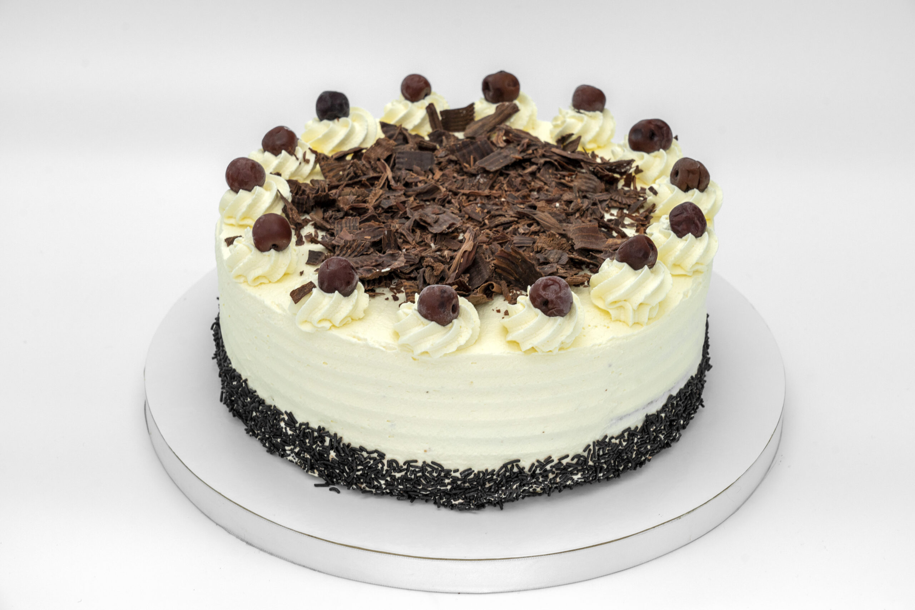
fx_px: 2262
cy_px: 305
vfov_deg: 15.4
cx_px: 458
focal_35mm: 89
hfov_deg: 22.9
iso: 320
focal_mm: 89
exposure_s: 1/30
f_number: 10
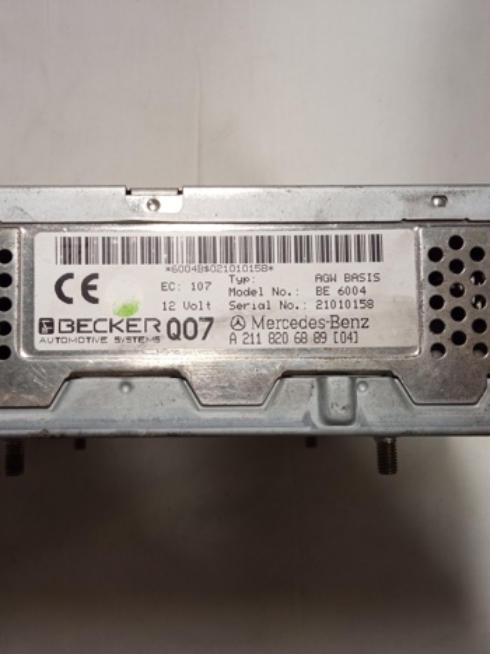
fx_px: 699
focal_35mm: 37
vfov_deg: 50.1
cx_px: 196
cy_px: 335
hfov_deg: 38.5
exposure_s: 1/33.3
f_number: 2.2
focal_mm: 3.79
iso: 124
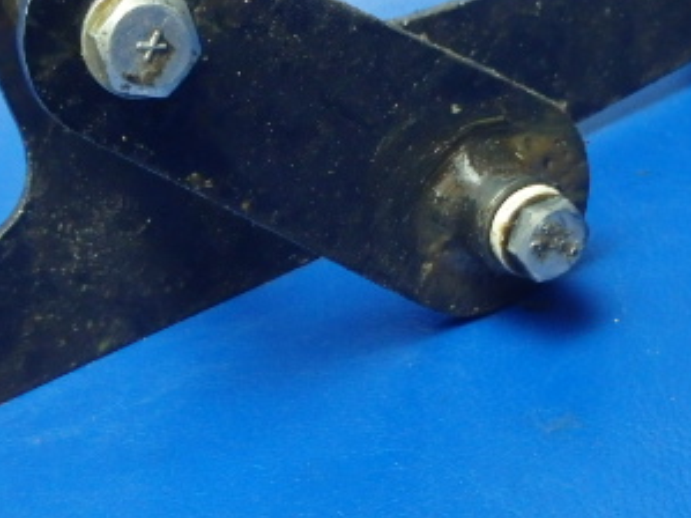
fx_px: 1197
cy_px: 298
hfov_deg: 32.0
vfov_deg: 24.4
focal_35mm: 60
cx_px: 254
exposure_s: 1/30
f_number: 3.9
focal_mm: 5
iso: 800
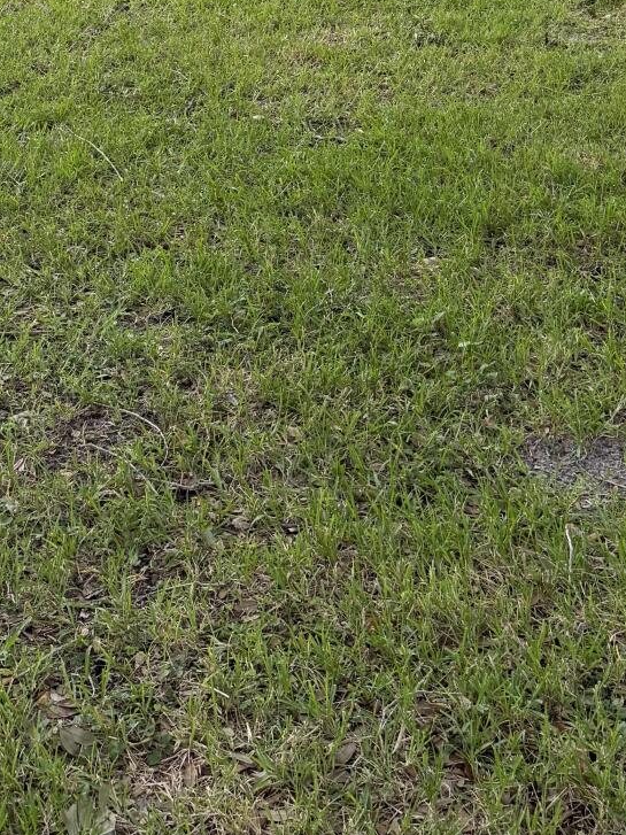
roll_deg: -1.0
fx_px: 1592
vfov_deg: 26.5
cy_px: -134
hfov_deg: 22.2
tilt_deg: -7.9
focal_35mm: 66
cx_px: 329
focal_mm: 6.76
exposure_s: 1/920
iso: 100
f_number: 1.78
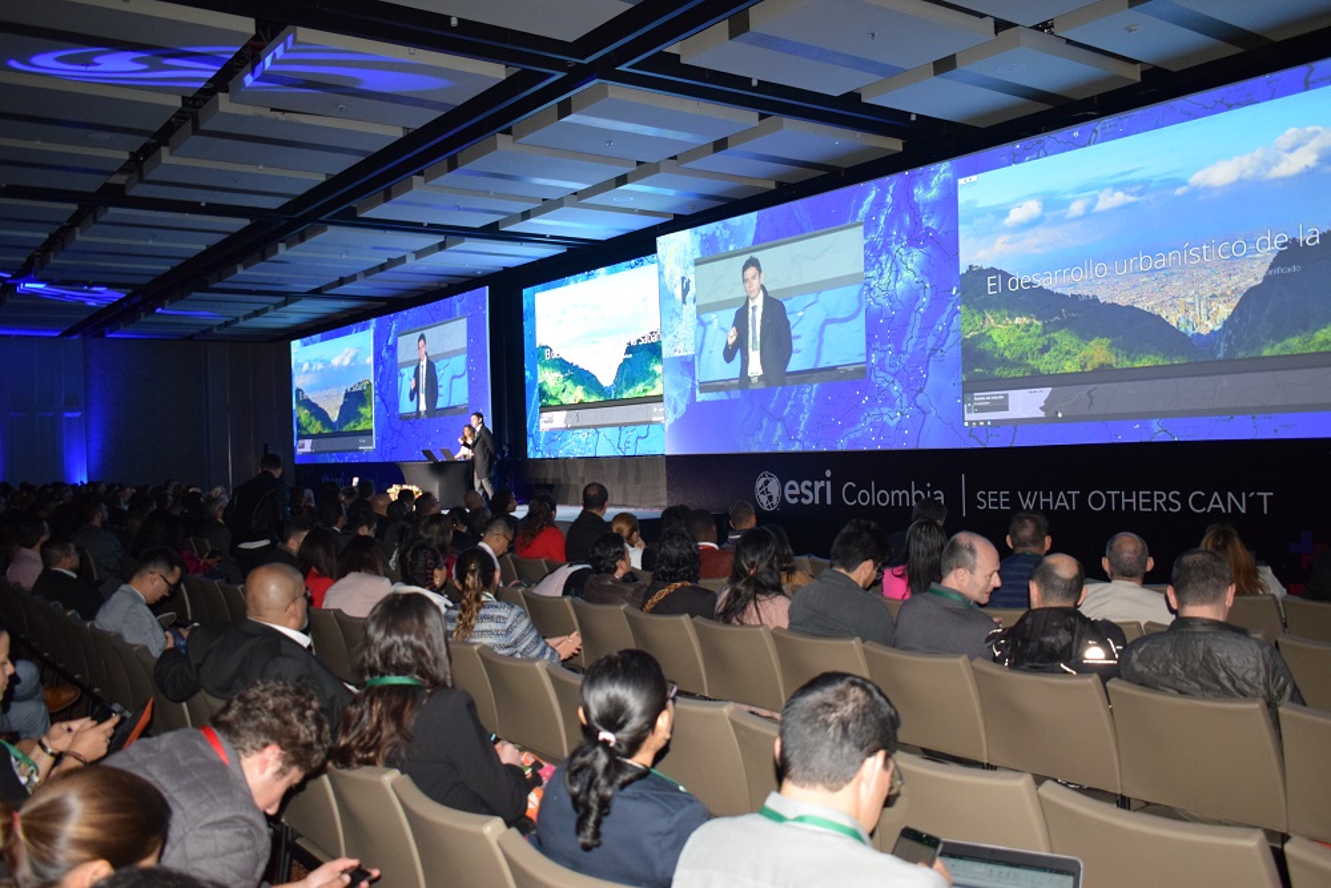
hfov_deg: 59.5
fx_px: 1165
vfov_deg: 41.7
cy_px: 444
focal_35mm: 32
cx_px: 666
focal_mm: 21
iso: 1800
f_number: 3.8
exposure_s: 1/30
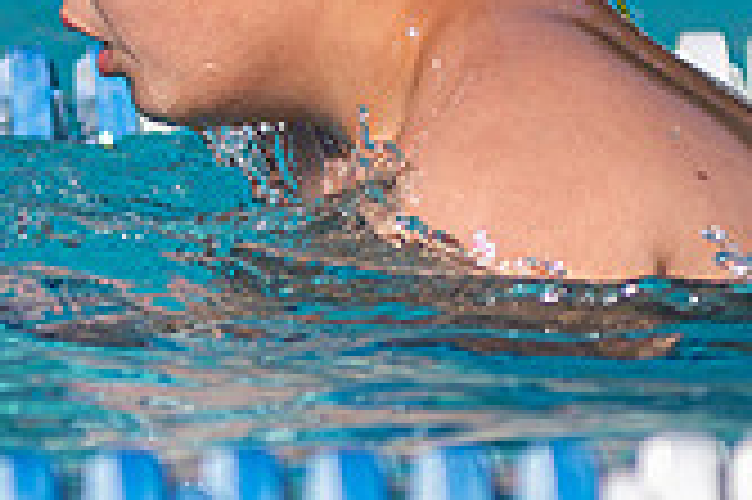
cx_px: 181
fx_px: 22245
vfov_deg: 1.3
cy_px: 103
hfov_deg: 1.9
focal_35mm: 1066
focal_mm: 200
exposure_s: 1/2000
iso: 50
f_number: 2.8
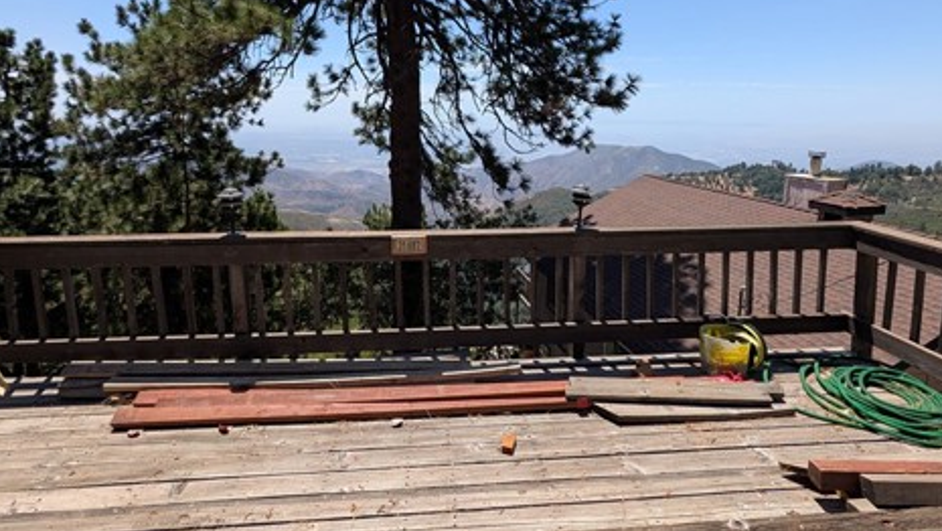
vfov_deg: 59.8
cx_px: 468
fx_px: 450
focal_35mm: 18
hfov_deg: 92.6
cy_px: 181
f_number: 1.7
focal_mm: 2.02
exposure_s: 1/2660
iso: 52
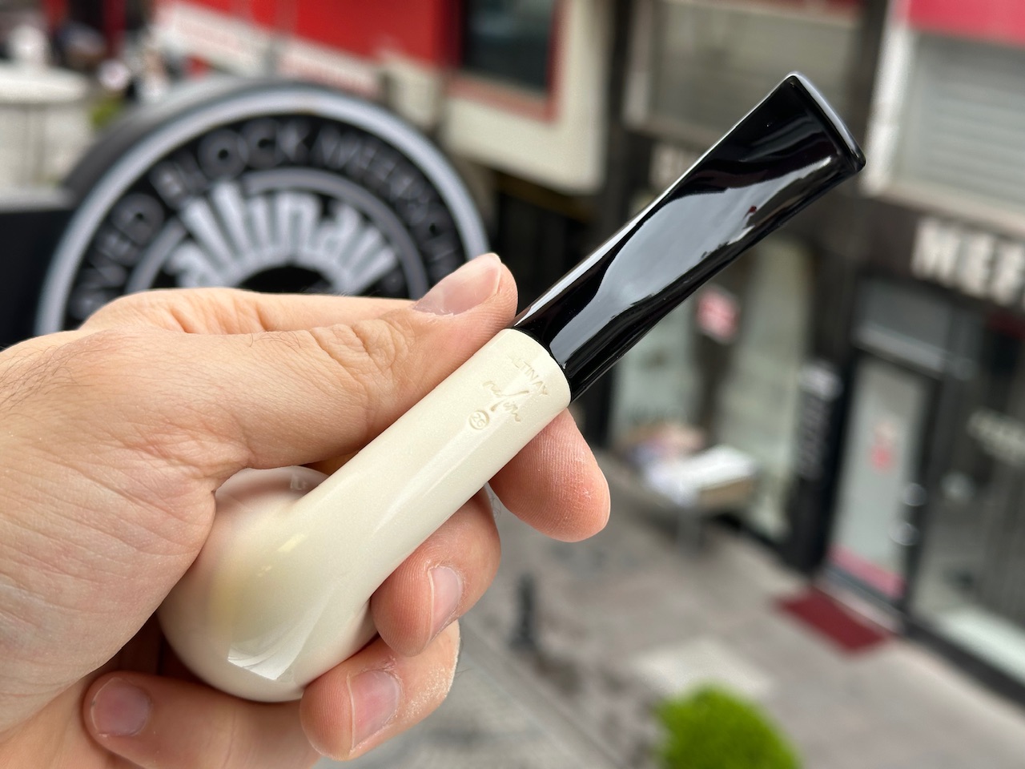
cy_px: 384
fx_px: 1421
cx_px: 512
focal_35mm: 48
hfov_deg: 39.7
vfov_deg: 30.3
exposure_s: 1/223
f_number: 1.78
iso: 50
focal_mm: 6.86
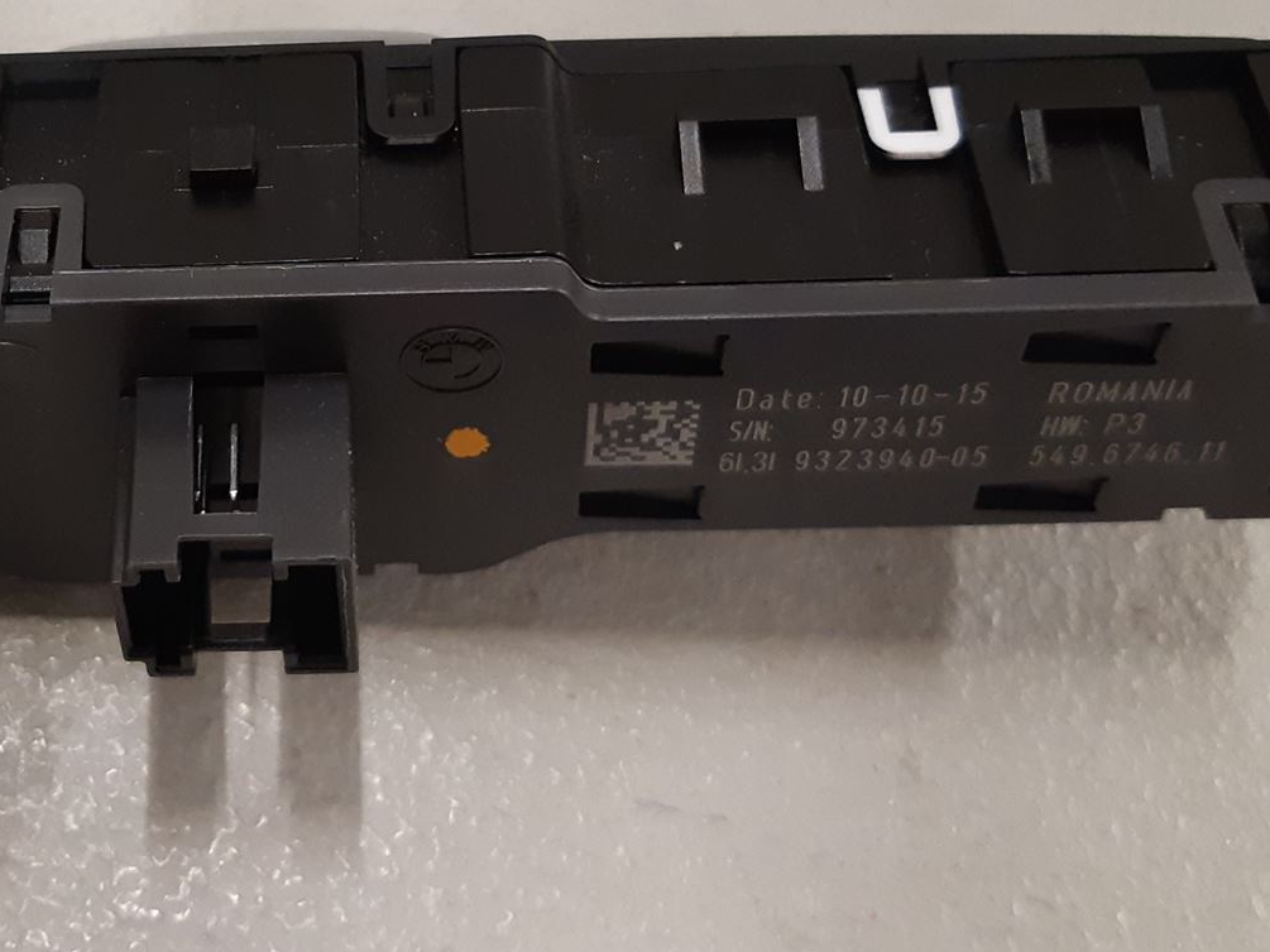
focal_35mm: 53
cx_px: 236
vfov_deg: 27.3
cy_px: 280
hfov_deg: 34.9
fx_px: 1945
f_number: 1.7
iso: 250
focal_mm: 3.93
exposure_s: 1/50
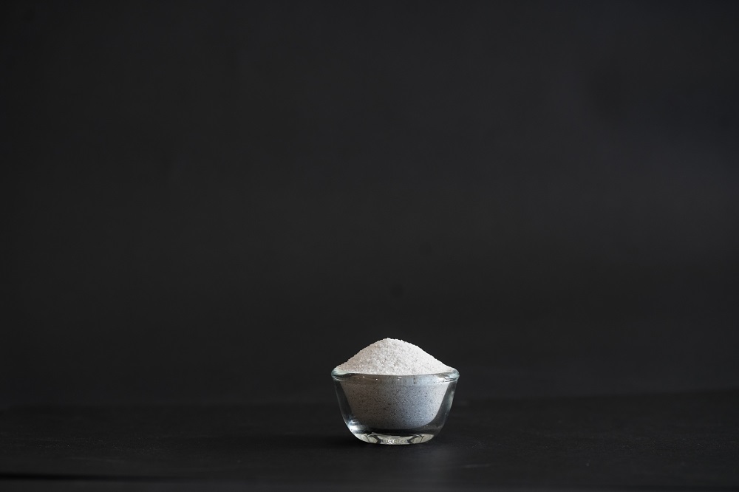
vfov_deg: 16.1
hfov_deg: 23.9
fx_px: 1744
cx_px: 370
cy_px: 246
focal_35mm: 85
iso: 800
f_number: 5
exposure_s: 1/200
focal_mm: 85
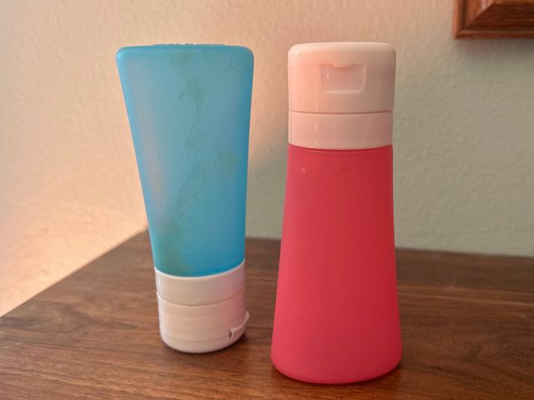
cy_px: 200
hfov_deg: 67.3
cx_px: 267
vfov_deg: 53.1
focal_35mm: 26
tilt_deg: -15.3
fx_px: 401
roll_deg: -0.4
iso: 125
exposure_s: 1/95
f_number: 1.5
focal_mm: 5.7
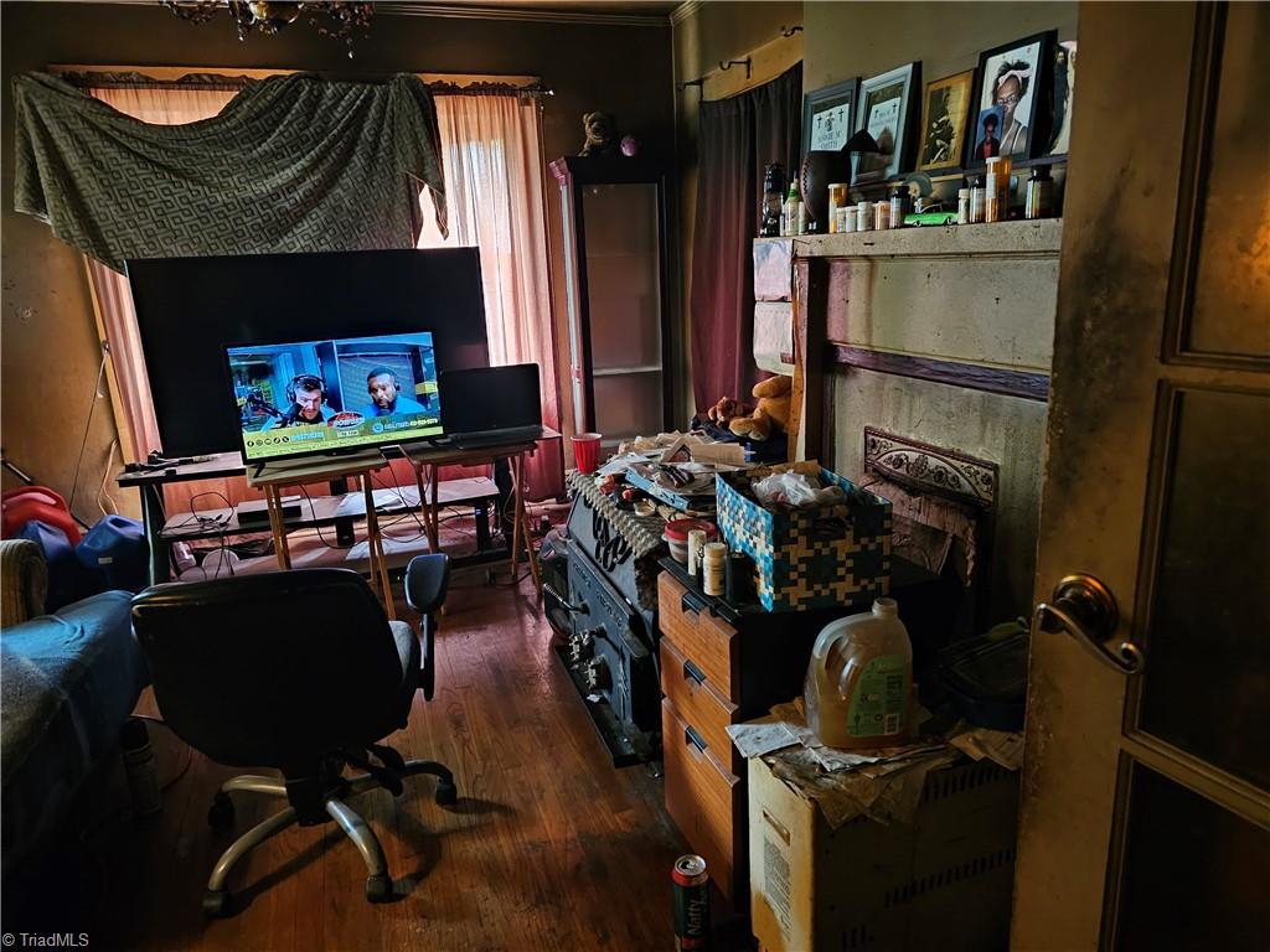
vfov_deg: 58.9
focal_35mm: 23
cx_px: 635
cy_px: 476
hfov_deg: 73.9
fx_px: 844
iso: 1000
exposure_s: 1/24
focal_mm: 6.3
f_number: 1.7
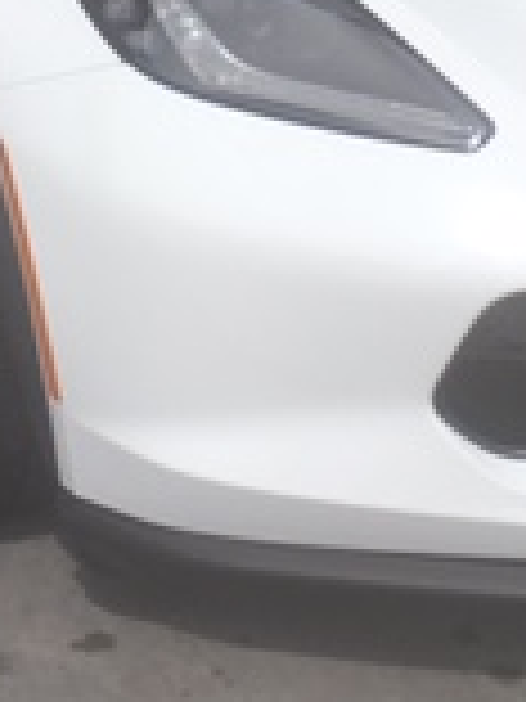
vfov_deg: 15.8
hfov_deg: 12.4
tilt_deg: -12.6
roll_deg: -0.7
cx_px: 157
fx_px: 2411
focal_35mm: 119
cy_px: -194
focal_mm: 4.15
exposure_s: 1/2079
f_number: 2.2
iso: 25
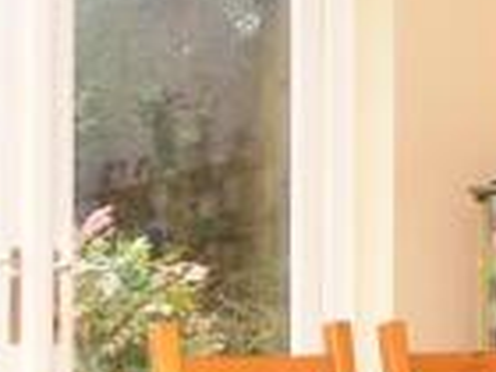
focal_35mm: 81
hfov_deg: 24.0
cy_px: 287
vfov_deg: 18.1
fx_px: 1161
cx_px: 337
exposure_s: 1/160
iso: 640
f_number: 6.3
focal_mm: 12
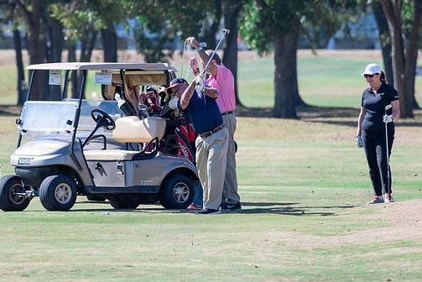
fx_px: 6896
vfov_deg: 2.3
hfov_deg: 3.5
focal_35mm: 588
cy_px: 153
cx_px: 211
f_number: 5.6
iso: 400
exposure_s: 1/1000
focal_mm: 340
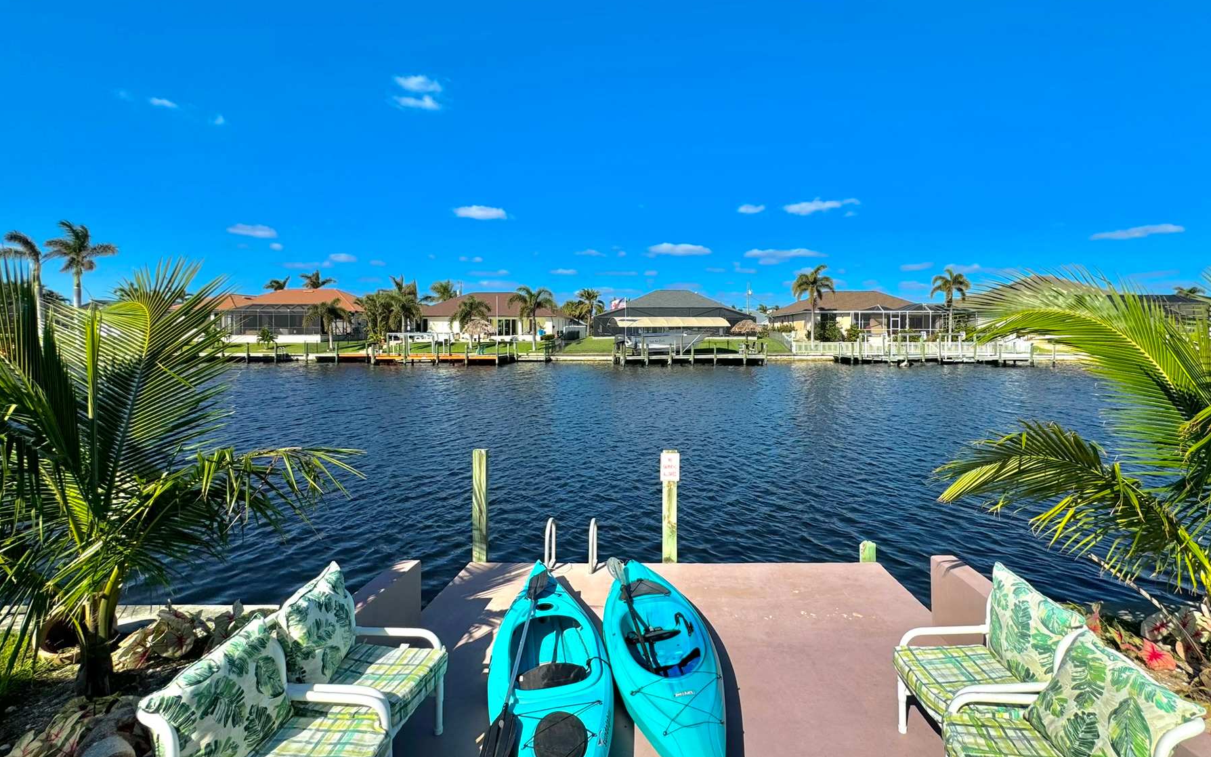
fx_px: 561
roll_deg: -0.6
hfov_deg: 94.0
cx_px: 671
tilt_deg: -0.3
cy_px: 338
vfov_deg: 67.8
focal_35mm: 17
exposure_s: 1/2415
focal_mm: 2.22
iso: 50
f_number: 2.2
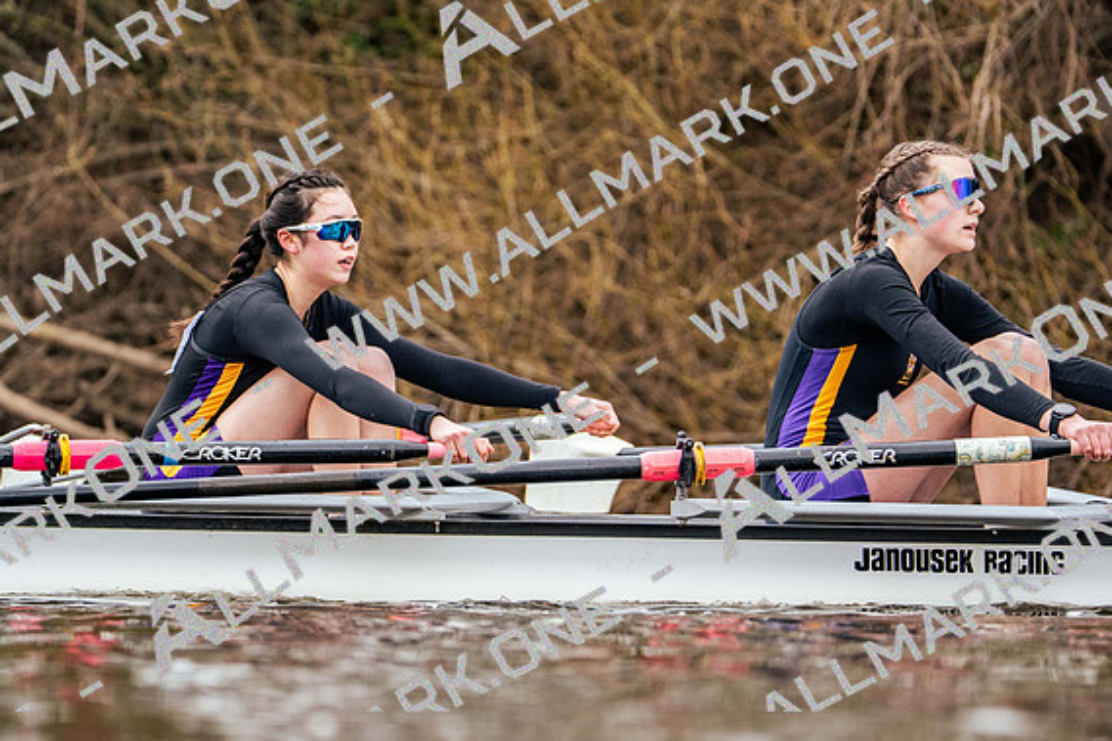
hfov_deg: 5.7
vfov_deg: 3.8
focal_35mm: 360
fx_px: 11116
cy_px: 376
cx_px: 547
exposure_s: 1/2000
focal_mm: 353
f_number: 6.3
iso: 3200
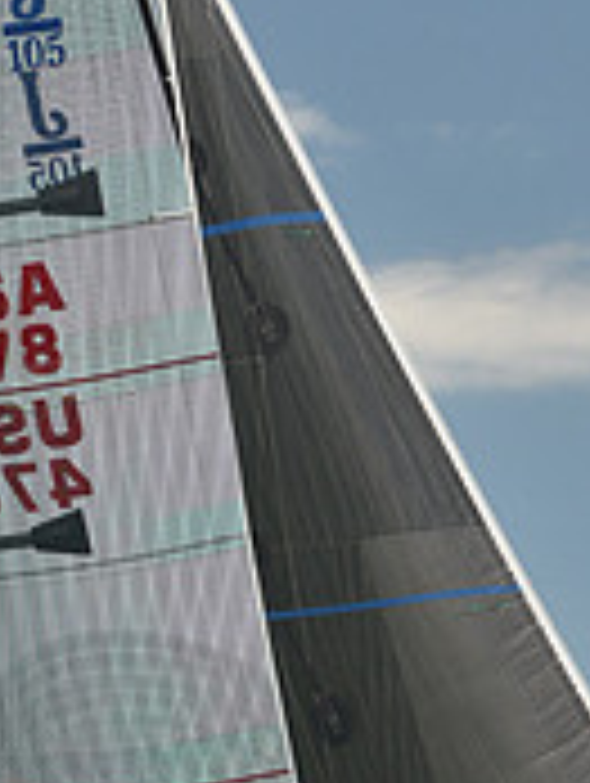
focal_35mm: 224
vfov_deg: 8.8
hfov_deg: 6.6
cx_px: 394
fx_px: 5078
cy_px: 562
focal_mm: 70
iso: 320
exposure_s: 1/1250
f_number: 4.5
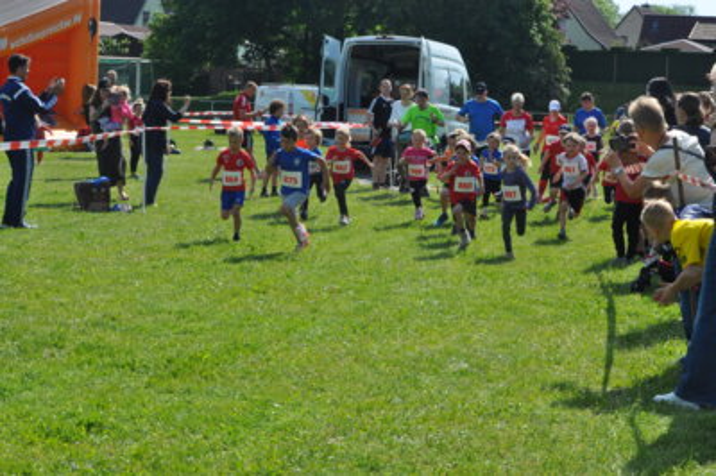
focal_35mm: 82
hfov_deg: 24.6
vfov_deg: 16.5
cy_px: 238
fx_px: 1639
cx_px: 358
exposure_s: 1/160
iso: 200
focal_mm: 55
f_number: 13
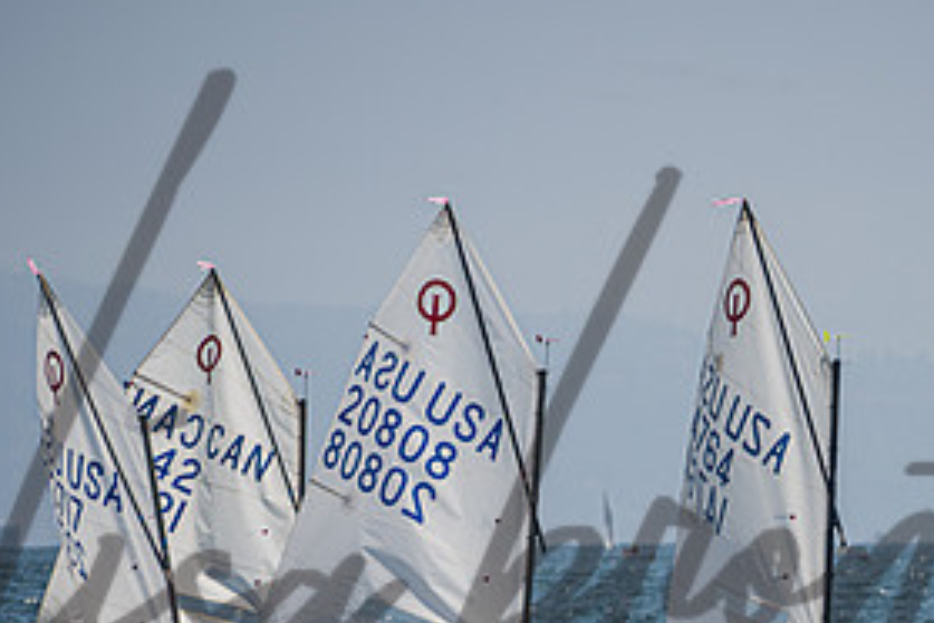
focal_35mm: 708
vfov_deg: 1.9
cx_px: 713
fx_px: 18367
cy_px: 548
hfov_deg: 2.9
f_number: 8
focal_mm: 340
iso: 250
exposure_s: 1/1000
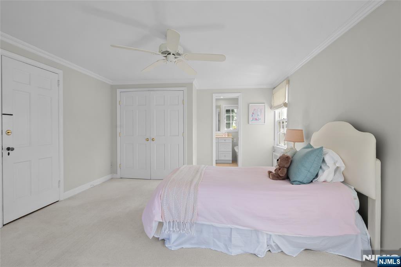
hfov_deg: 96.7
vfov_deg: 73.8
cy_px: 134
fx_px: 178
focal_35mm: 16
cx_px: 200
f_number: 9
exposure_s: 1/8
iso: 250
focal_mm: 16
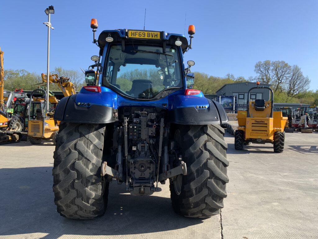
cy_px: 120
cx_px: 159
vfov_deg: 48.2
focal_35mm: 29
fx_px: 266
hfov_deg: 61.7
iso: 16
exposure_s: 1/816
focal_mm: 3
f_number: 1.8
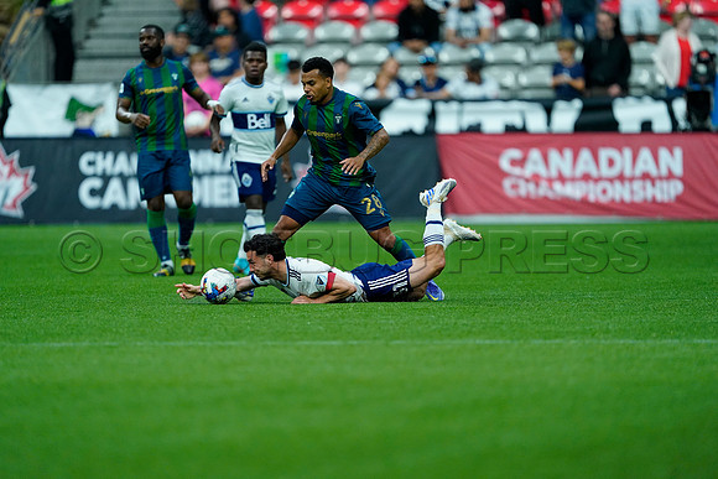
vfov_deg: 2.3
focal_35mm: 600
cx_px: 359
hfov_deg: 3.4
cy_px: 240
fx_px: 11969
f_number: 4
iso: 4000
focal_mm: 600
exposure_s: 1/2000
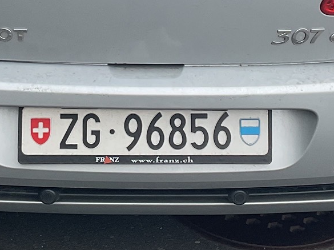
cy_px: -17
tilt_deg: -21.2
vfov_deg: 14.5
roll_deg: -3.0
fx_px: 964
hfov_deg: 19.6
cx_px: 175
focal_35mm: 100
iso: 16
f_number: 1.8
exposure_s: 1/691
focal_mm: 3
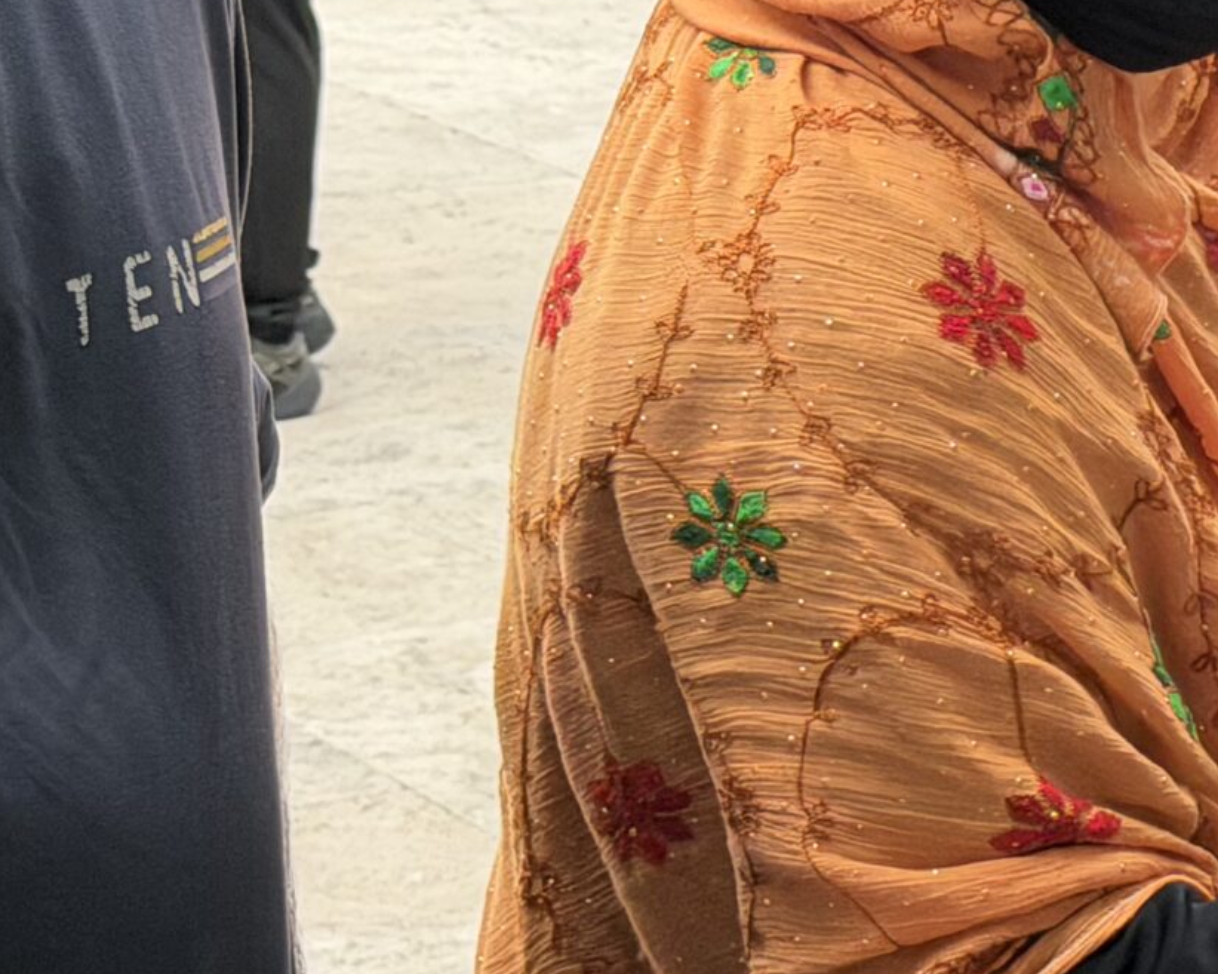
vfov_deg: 10.5
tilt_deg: -16.7
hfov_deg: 12.7
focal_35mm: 146
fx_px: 5261
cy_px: 172
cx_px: 1694
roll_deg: -3.4
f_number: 1.78
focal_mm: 6.76
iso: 64
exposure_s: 1/906
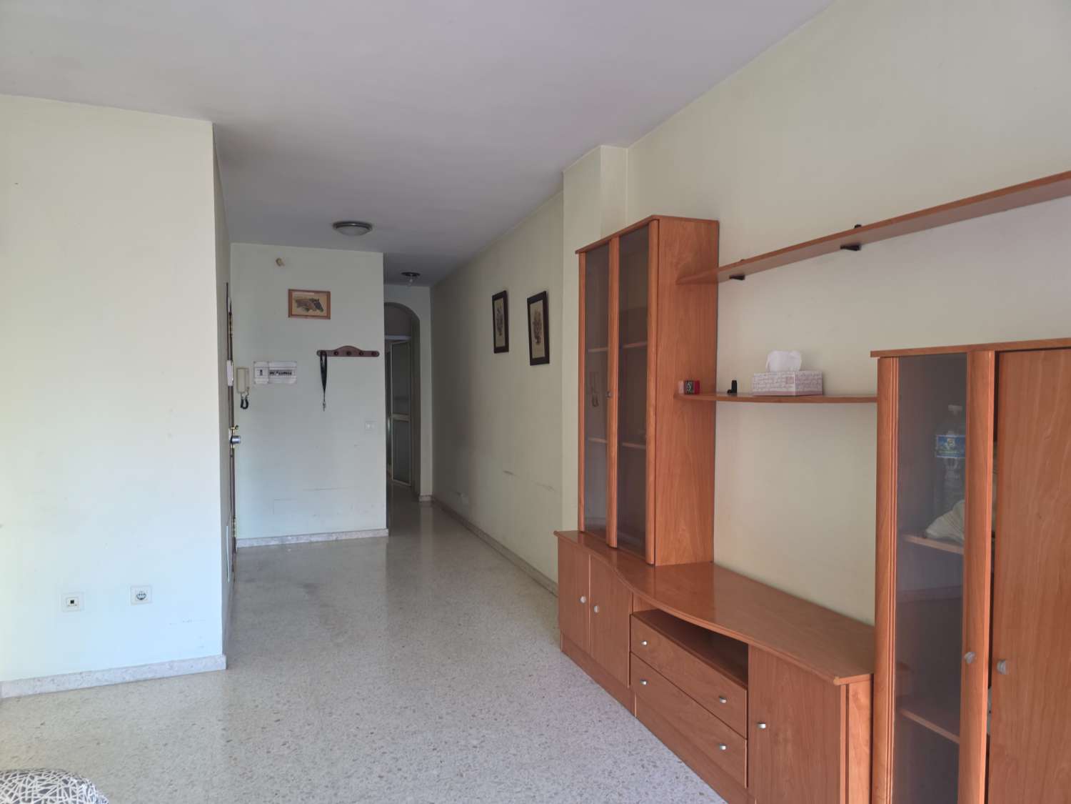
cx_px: 536
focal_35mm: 23
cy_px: 402
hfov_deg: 73.9
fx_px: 712
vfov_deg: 58.9
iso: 125
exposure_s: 1/50
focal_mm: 6.3
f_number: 1.7
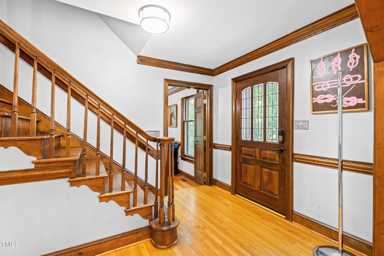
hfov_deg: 100.4
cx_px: 192
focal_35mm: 15
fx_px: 160
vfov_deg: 77.3
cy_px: 128
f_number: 8
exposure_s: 3
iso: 100
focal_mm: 10
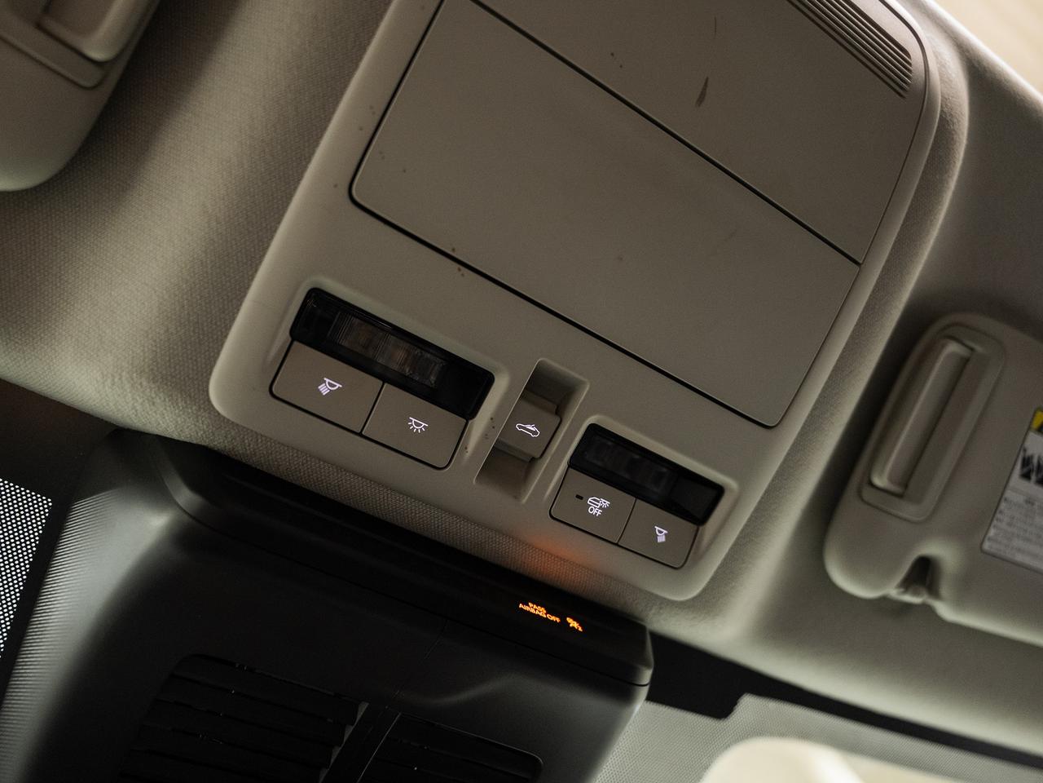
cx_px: 522
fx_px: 782
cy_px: 392
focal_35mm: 26
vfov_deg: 53.1
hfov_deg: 67.4
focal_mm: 24
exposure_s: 1/40
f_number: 2.8
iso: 1000
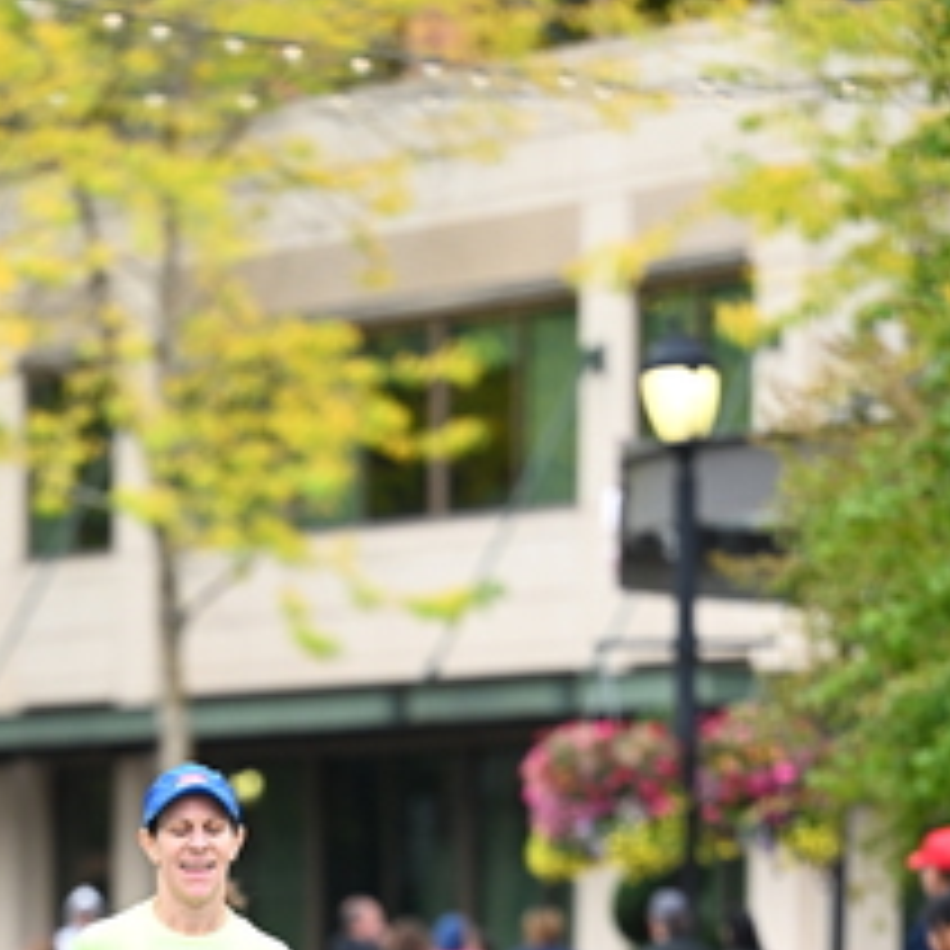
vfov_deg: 5.4
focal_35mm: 322
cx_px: 151
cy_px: 1049
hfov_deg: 5.4
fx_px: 9998
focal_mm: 145
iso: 1000
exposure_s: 1/1600
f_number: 2.8
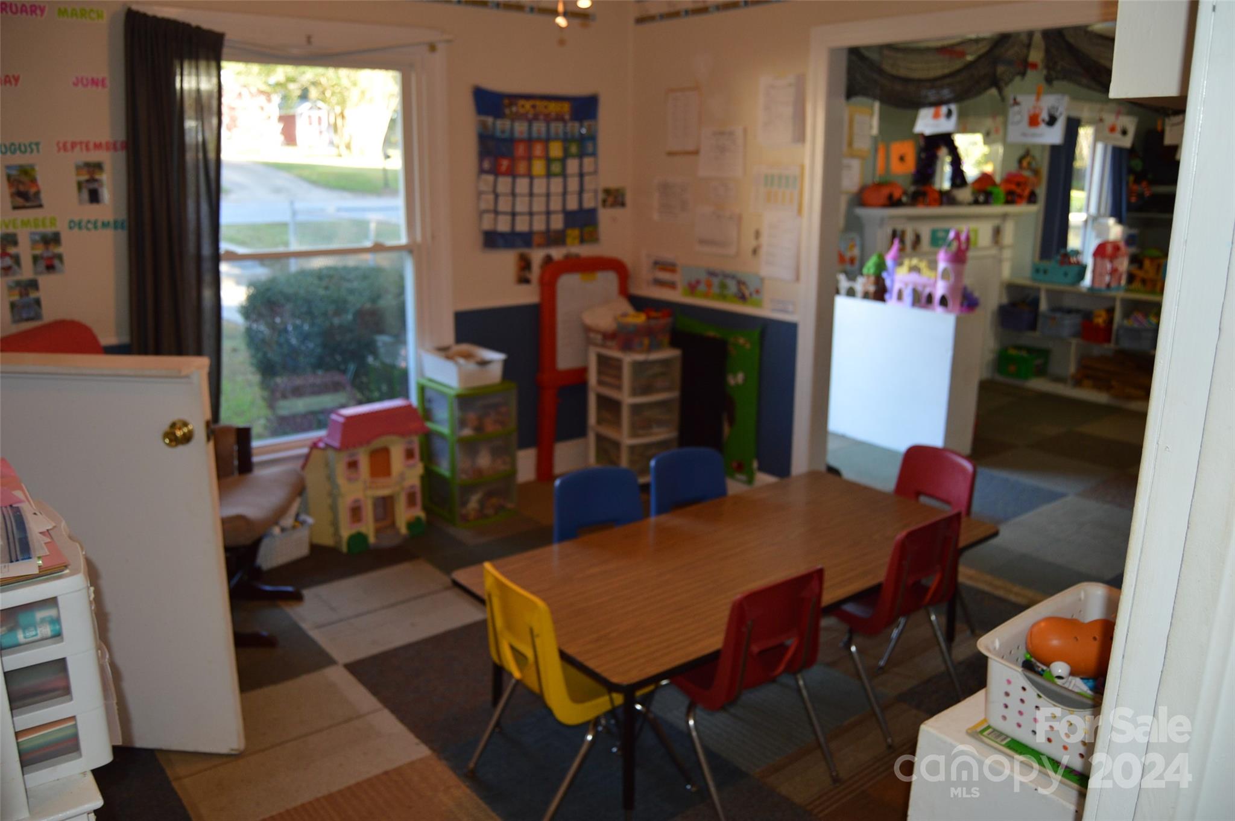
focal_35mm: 27
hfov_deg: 67.4
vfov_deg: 47.8
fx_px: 925
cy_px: 410
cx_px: 618
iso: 400
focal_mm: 18
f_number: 3.5
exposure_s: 1/60
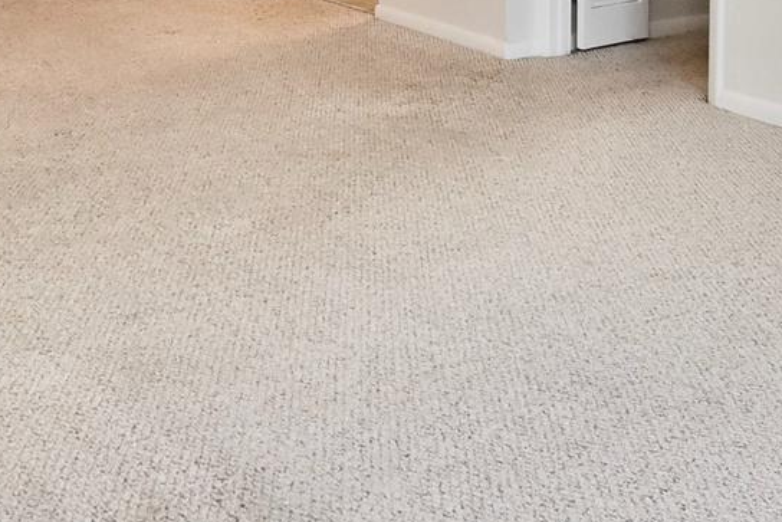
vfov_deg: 19.2
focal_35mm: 65
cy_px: -177
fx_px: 1411
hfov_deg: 30.9
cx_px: 303
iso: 800
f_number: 4.8
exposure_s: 1/160
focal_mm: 11.5
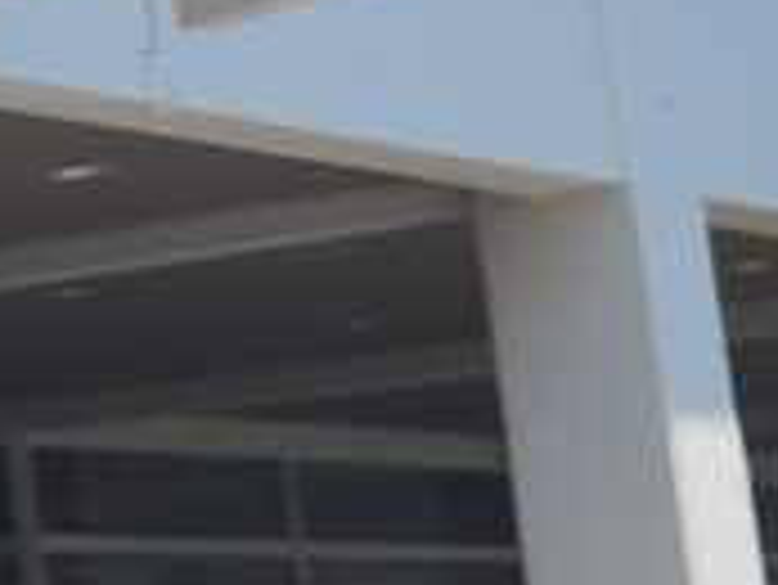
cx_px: -980
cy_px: -122
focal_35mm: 207
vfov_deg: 7.1
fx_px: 4656
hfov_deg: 8.8
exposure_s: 1/528
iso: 100
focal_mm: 4.27
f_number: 1.8
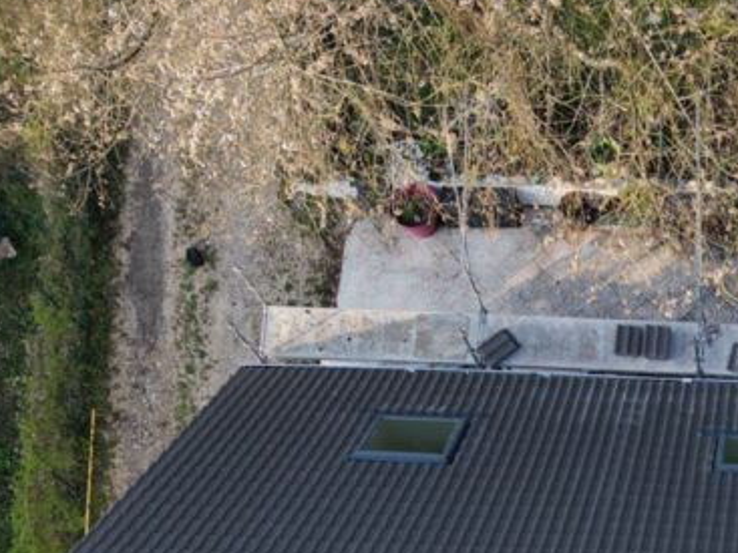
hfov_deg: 27.2
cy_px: 726
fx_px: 1428
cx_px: 758
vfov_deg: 20.0
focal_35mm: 67
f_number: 1.8
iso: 100
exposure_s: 1/640
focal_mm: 8.67
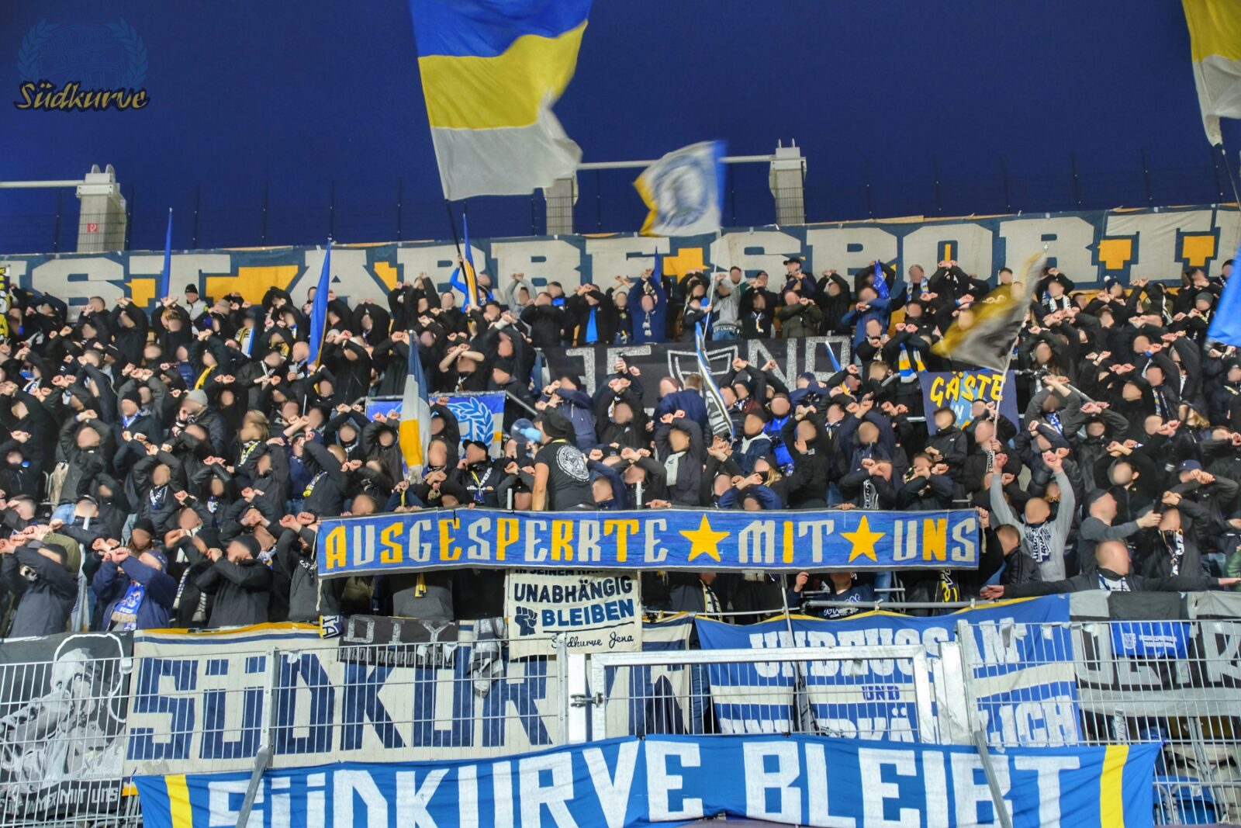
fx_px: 1310
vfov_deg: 35.1
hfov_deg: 50.7
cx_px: 620
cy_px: 414
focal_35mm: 38
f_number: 4
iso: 1600
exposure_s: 1/30
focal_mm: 25.4
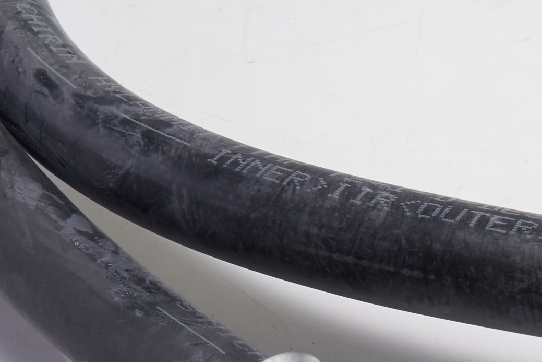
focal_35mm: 179
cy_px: 279
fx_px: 2695
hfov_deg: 10.7
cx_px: 982
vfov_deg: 7.7
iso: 64
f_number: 13
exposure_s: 1/125
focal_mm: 31
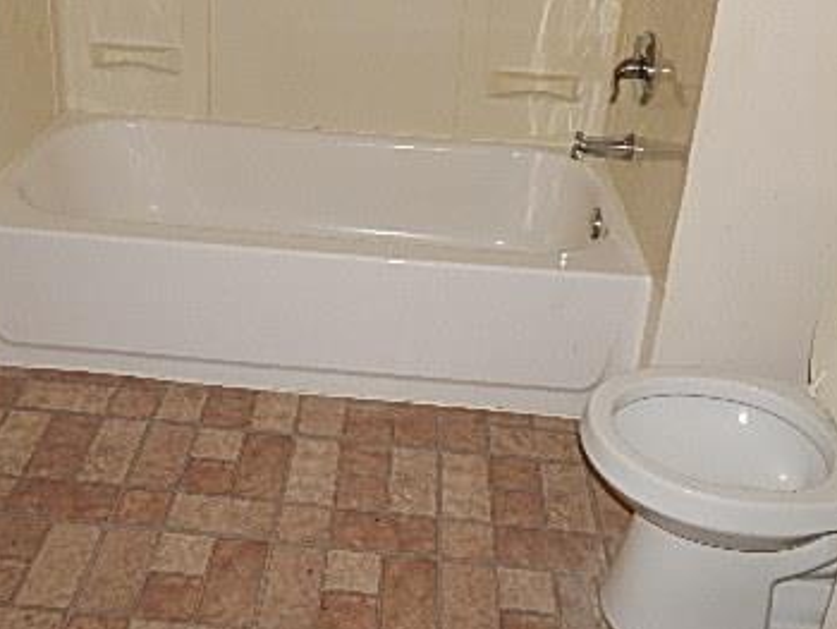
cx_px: 356
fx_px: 1016
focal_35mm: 42
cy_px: 187
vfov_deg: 33.9
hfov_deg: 44.6
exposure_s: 1/30
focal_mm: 4
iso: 200
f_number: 3
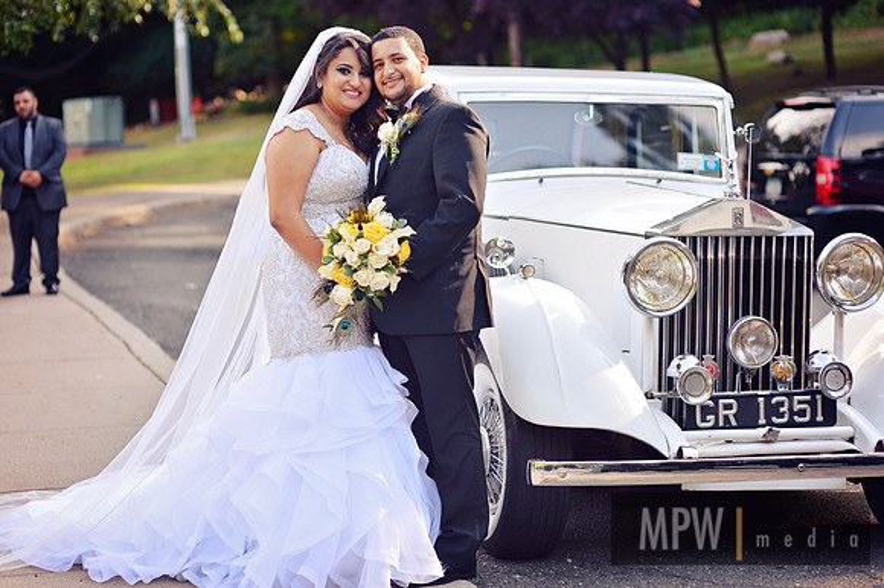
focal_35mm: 85
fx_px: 2086
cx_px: 442
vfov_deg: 16.1
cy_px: 294
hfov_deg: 23.9
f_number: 2.8
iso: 200
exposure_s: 1/500
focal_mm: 85
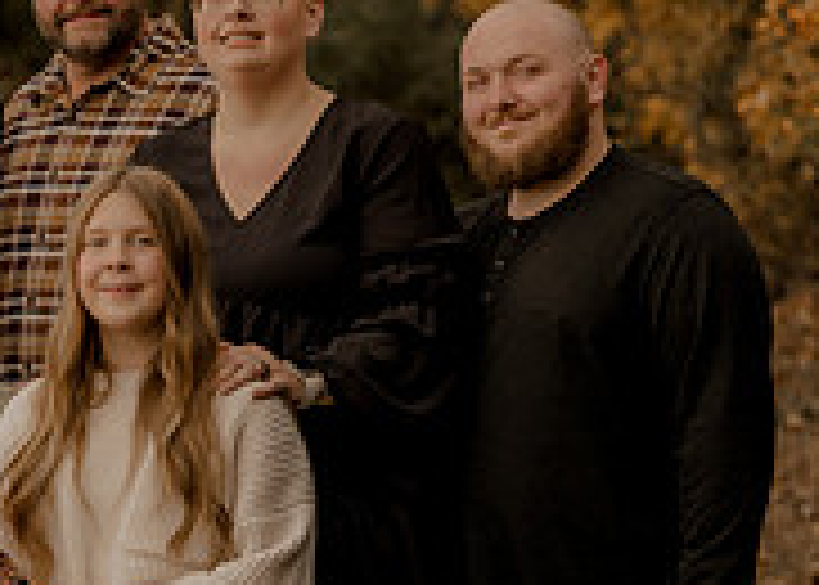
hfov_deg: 7.4
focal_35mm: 268
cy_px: 706
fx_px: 6234
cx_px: -486
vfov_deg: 5.3
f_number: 2.8
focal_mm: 70
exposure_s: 1/125
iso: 160
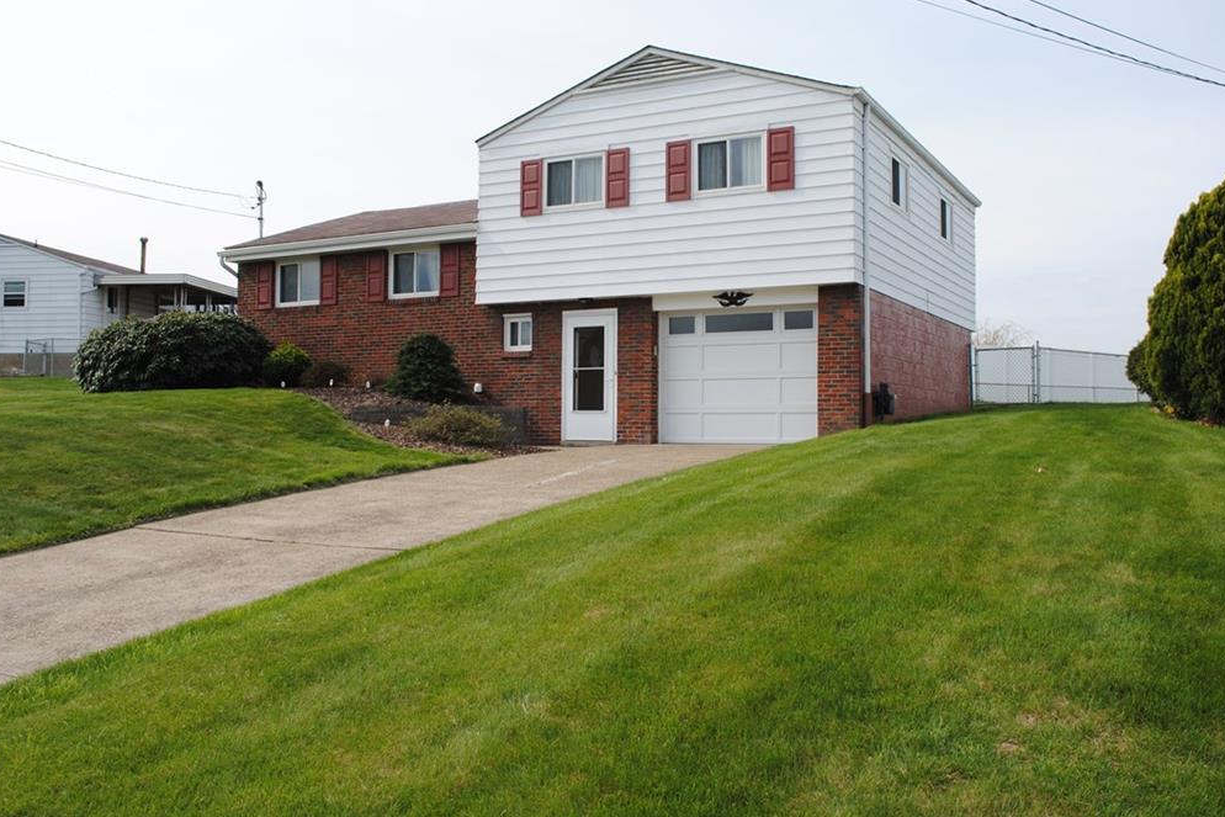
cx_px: 619
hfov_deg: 55.8
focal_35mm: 34
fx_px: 1157
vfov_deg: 38.9
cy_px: 400
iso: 100
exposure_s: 1/200
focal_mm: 22
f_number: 9
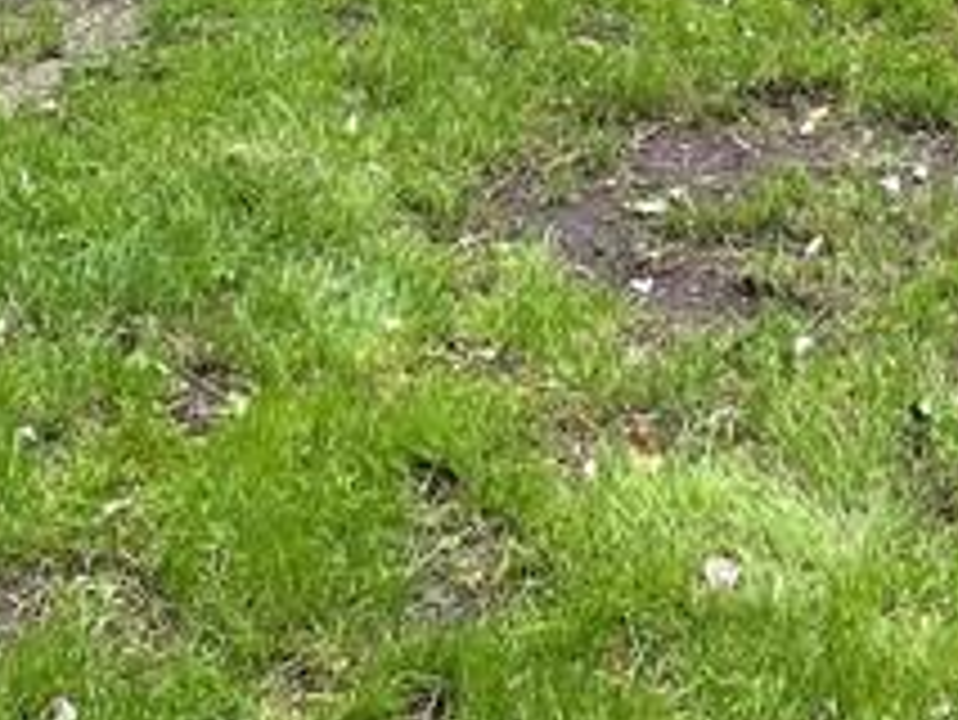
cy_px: -891
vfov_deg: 10.5
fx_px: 3461
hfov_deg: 15.6
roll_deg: +1.2
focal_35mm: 125
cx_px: 810
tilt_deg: -1.6
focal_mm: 4.2
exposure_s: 1/409
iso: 32
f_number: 1.6
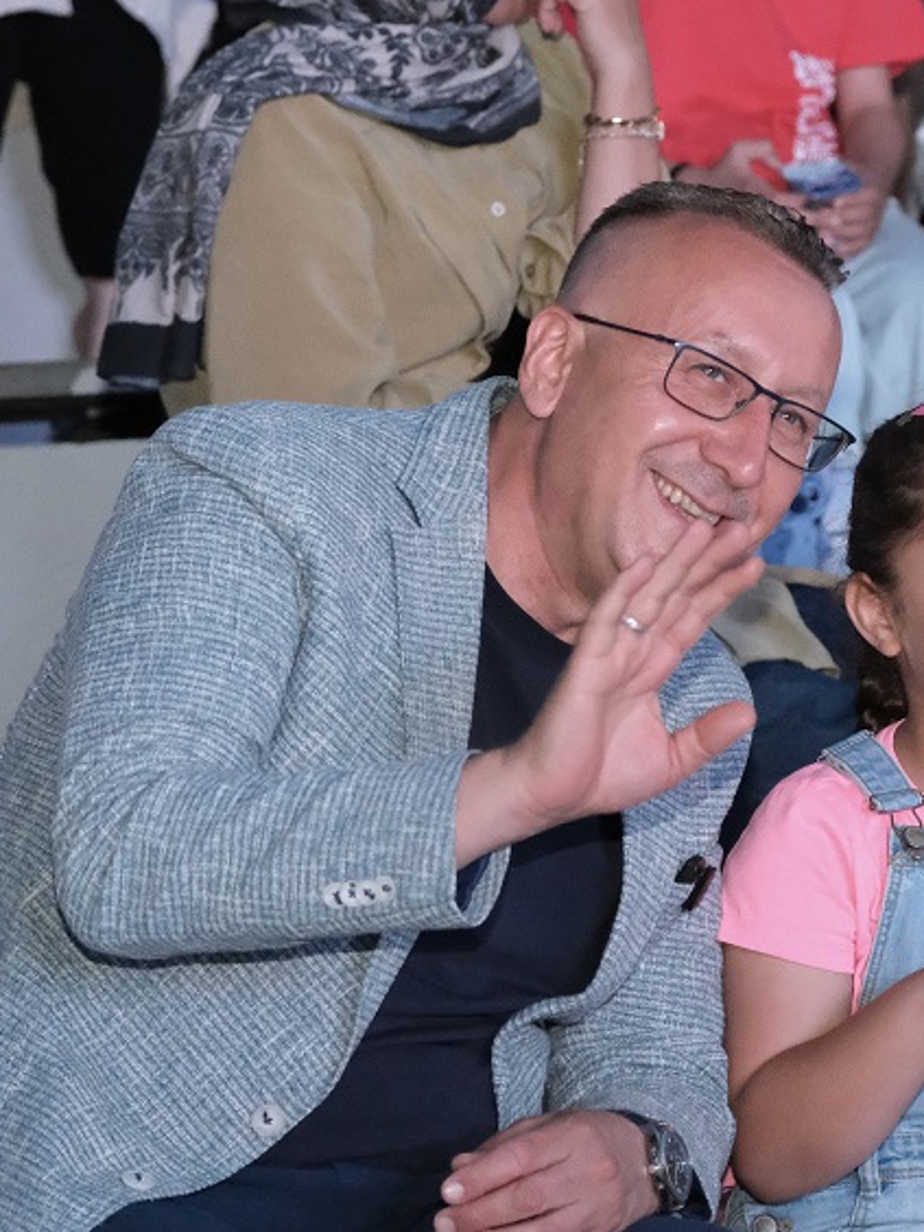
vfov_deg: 12.5
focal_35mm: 158
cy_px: 616
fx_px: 5623
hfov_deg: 9.4
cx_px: 773
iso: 12800
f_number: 4
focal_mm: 72.7
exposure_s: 1/75
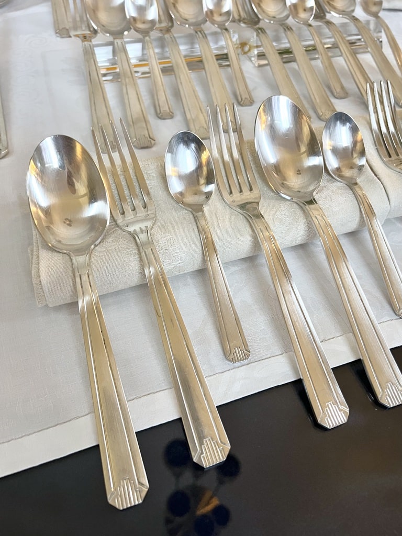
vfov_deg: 67.3
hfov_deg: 53.1
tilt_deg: -54.0
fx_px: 403
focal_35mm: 26
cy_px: 268
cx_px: 201
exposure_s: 1/50
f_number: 1.5
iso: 200
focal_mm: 5.7
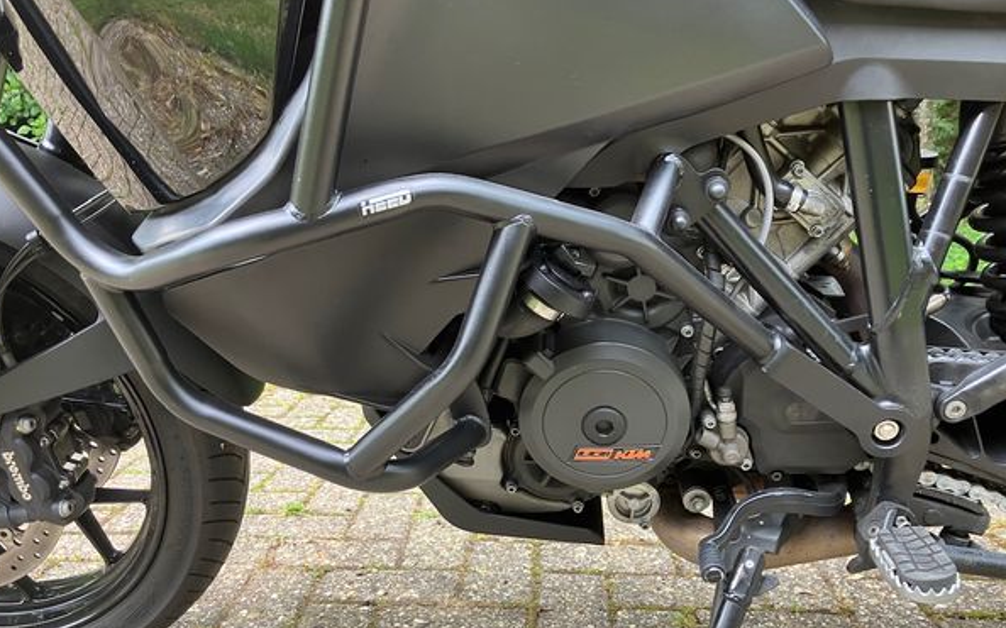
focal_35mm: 32
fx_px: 877
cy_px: 335
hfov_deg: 59.7
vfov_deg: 39.4
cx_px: 493
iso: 80
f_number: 1.8
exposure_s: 1/72
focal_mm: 3.99
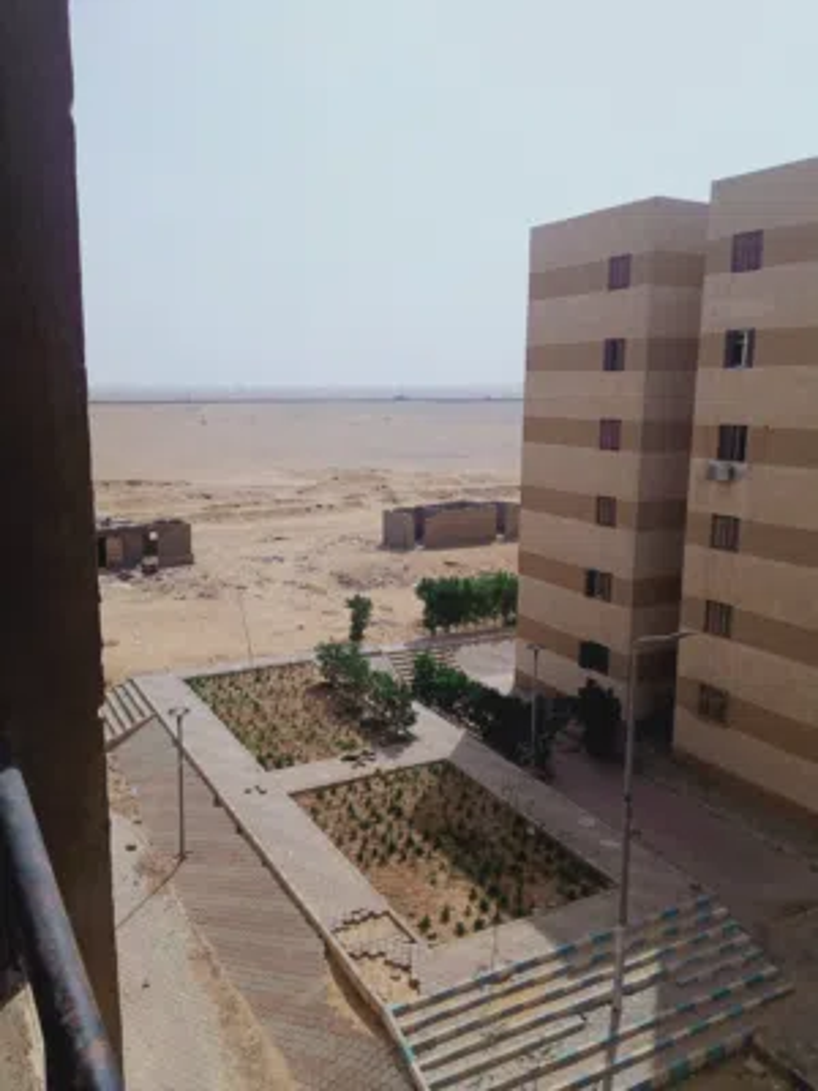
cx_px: 409
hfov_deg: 49.7
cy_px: 546
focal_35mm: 28
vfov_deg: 63.4
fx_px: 882
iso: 116
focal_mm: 3.73
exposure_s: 1/4202
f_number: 2.2
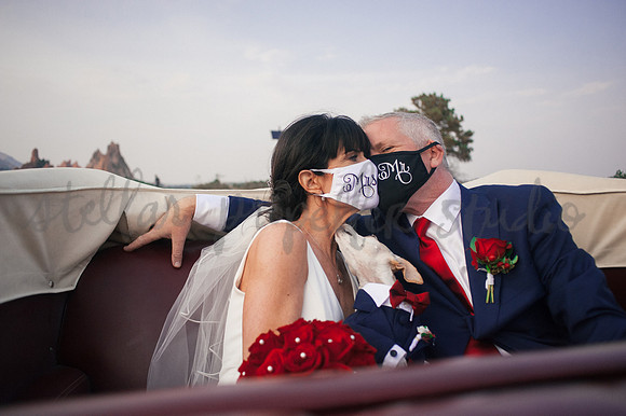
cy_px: 208
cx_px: 313
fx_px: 487
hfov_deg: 65.5
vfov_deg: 46.4
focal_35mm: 28
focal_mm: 28
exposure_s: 1/6400
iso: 2000
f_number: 3.5
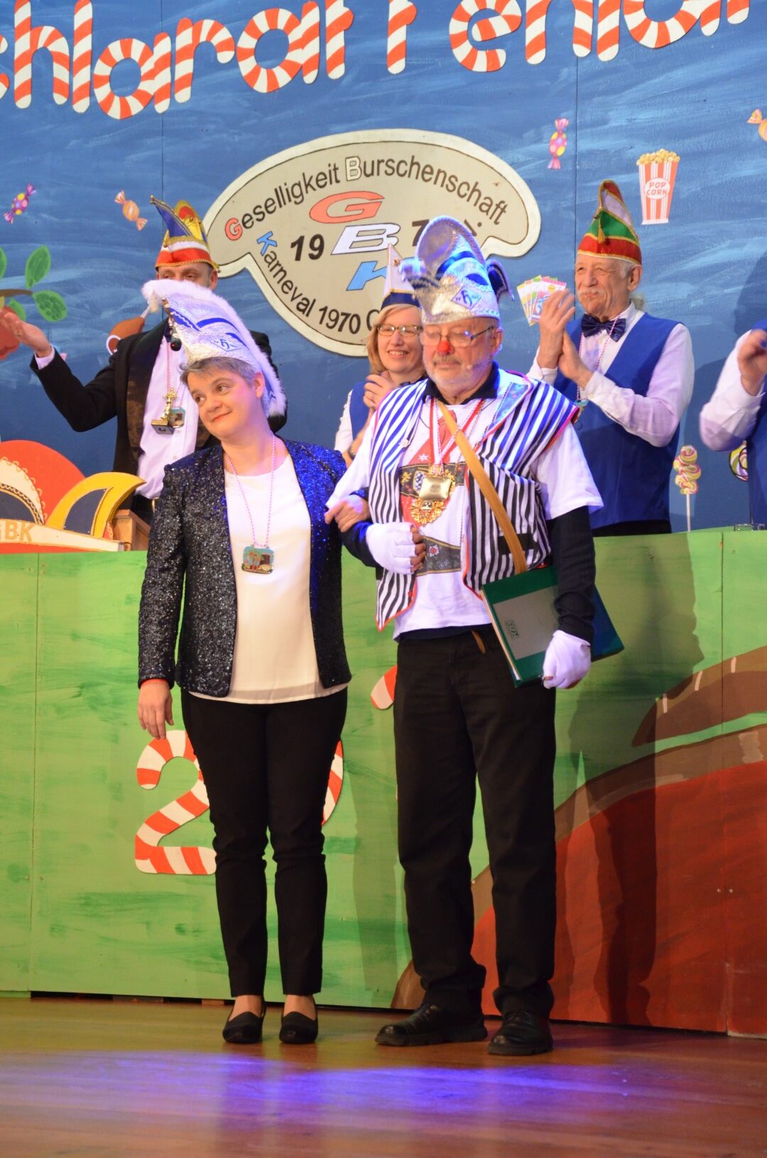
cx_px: 384
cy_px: 579
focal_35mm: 93
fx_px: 2986
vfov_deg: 22.0
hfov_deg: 14.6
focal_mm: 62
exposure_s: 1/30
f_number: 5.3
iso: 2000
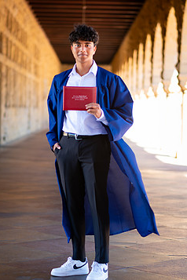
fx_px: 834
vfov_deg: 19.1
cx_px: 83
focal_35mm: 107
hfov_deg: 12.8
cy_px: 151
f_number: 2.5
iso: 64
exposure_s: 1/200
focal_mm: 85
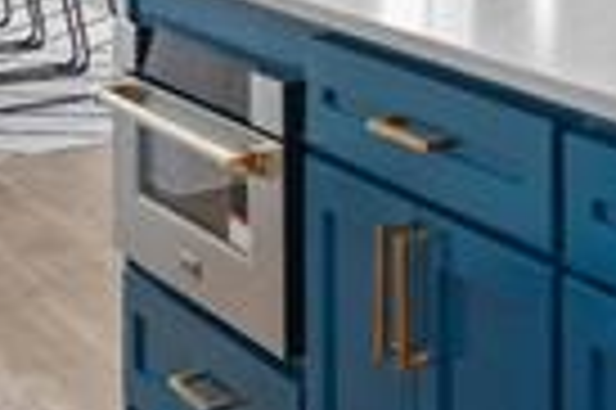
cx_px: 1075
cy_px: -329
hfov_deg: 16.6
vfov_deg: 12.0
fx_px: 1795
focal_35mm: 105
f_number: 9
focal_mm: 14
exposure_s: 1/8
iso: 640
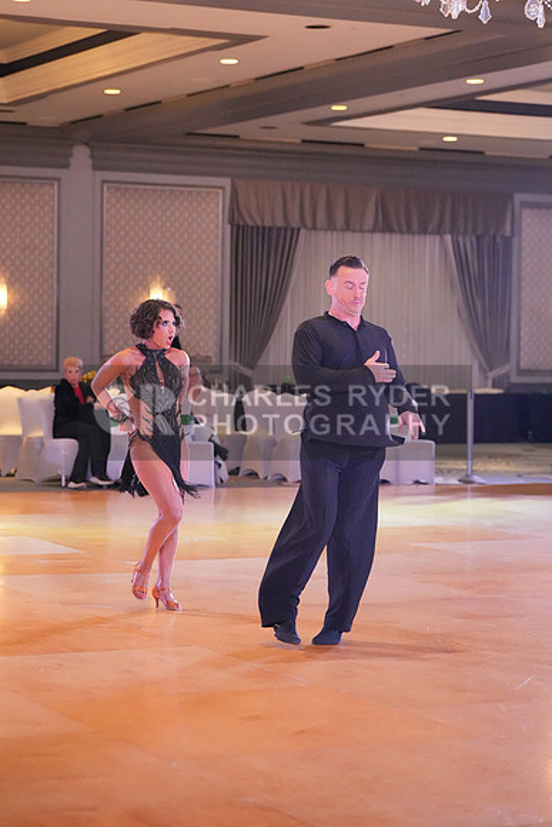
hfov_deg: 15.5
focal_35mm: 88
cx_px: 276
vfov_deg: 23.1
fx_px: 2023
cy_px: 414
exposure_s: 1/500
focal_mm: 88
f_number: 3.5
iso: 8000
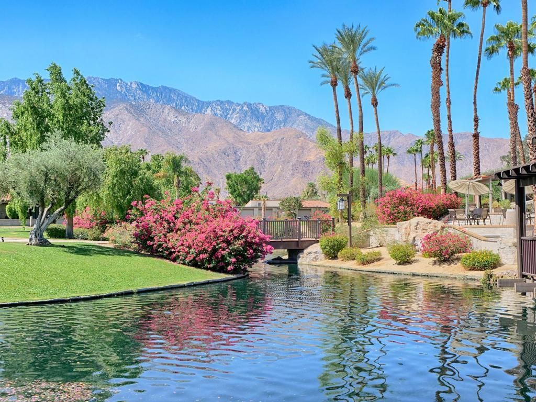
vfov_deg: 34.3
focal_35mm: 42
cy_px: 201
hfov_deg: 44.8
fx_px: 650
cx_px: 268
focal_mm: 21
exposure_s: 1/640
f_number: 6.3
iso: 200
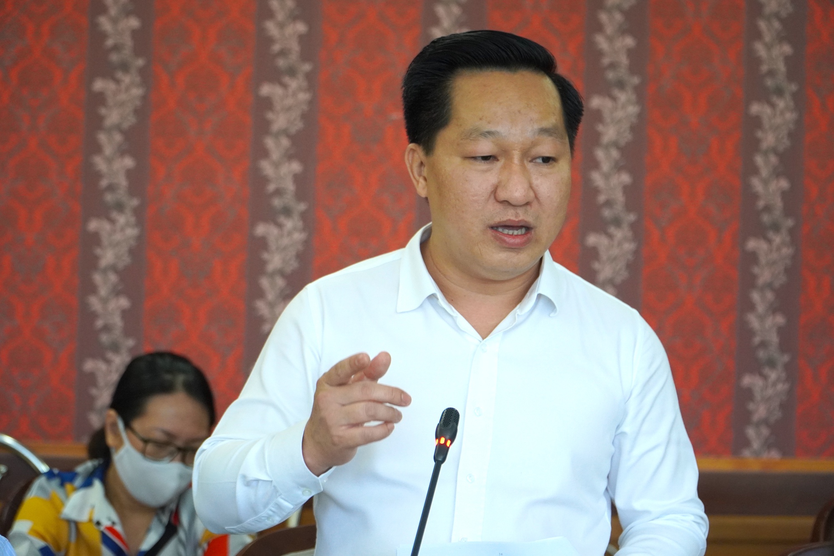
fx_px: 2536
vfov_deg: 12.5
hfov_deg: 18.7
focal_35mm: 110
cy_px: 278
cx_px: 417
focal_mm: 73
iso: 1600
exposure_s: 1/160
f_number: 4
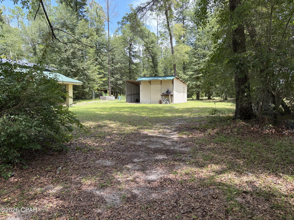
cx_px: 147
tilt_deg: -1.8
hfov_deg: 67.3
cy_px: 110
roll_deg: +0.7
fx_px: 221
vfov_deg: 53.1
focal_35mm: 26
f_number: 1.6
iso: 64
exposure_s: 1/773
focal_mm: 5.96
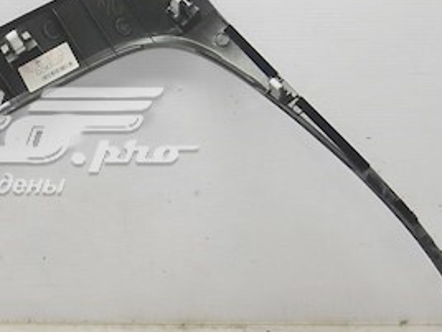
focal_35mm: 98
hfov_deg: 19.5
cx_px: 0
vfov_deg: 15.1
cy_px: 137
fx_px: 1251
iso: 80
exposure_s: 1/30
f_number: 3.1
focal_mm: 6.72
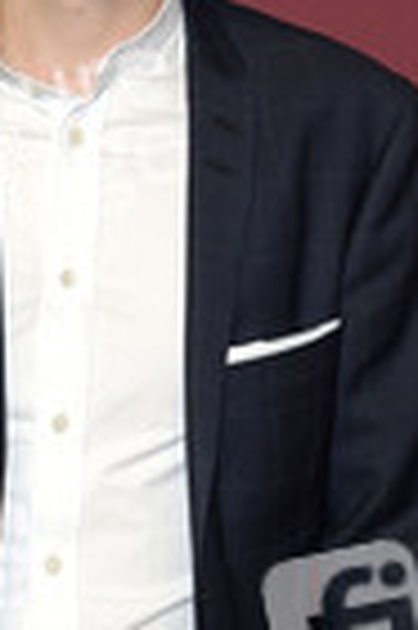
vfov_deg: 11.6
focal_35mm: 177
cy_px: 382
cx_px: 85
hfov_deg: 7.7
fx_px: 3090
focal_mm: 62
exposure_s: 1/250
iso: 800
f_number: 5.6
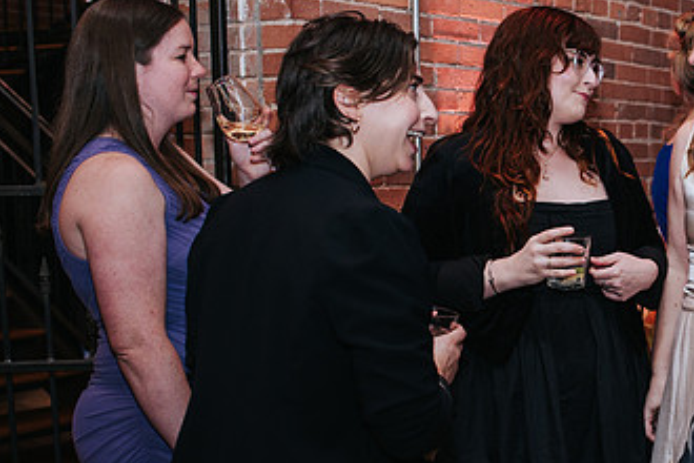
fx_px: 1311
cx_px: 658
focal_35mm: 68
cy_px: 352
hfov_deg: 28.2
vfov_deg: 19.9
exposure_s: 1/200
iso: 800
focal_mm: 35
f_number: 3.2
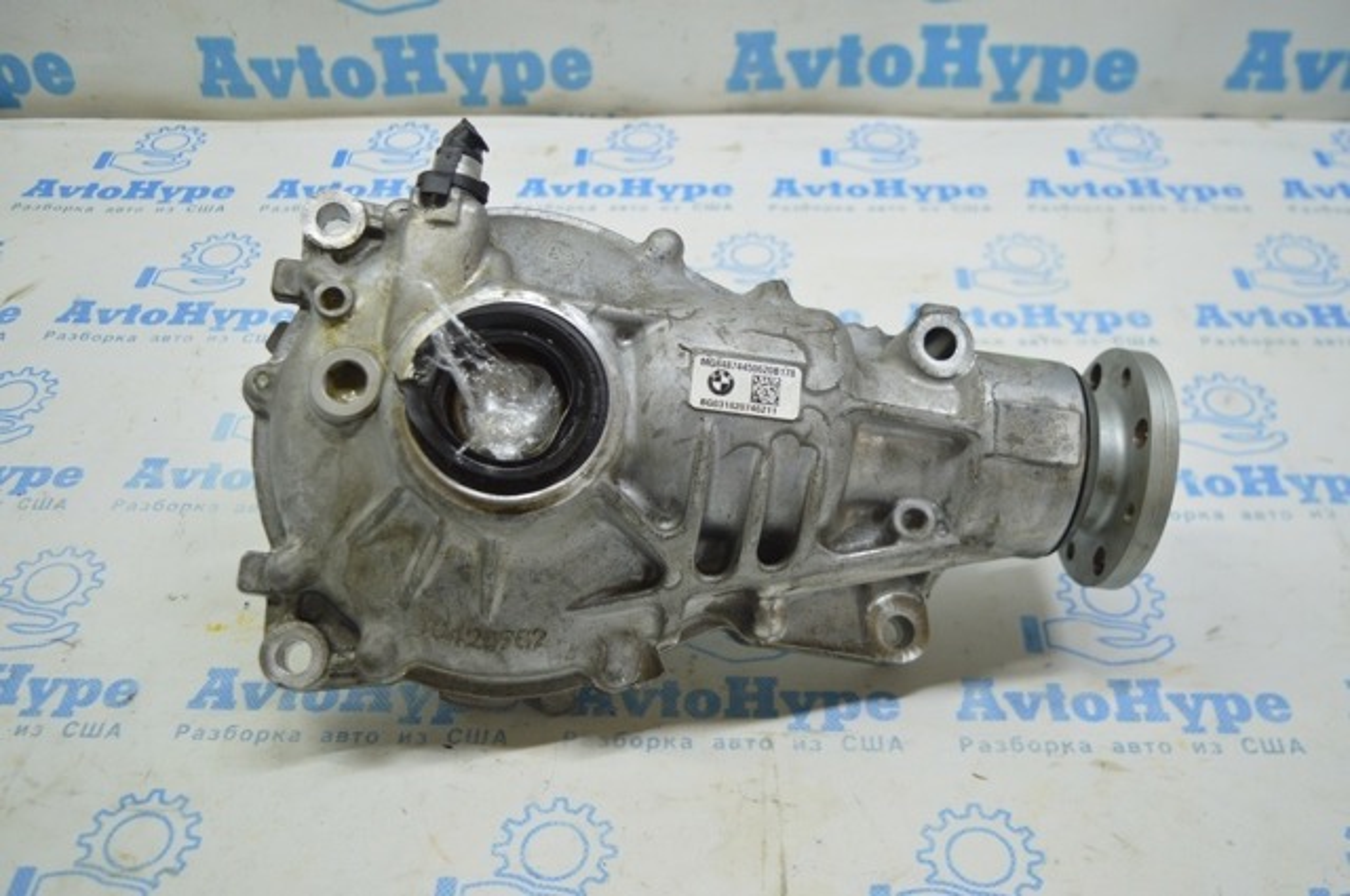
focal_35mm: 36
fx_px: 1348
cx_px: 675
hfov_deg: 53.2
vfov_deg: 36.8
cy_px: 448
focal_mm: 24
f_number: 4
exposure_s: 1/40
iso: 400
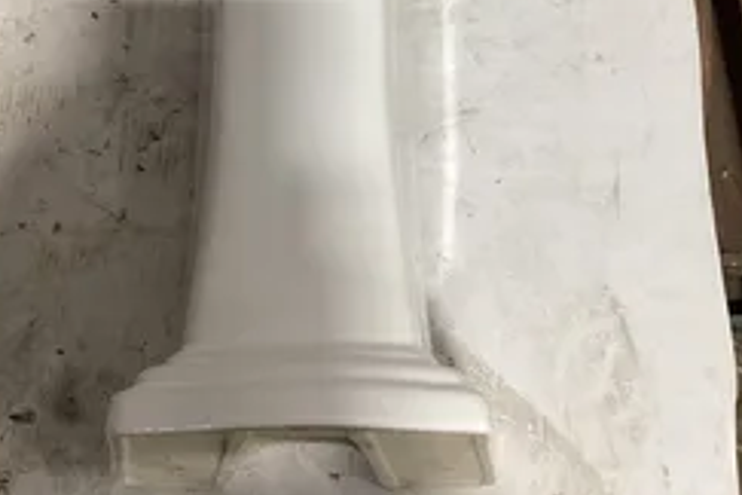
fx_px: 1092
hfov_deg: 37.4
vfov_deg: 24.6
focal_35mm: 53
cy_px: 24
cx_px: 315
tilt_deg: -63.5
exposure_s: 1/50
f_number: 2.4
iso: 100
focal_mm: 3.3
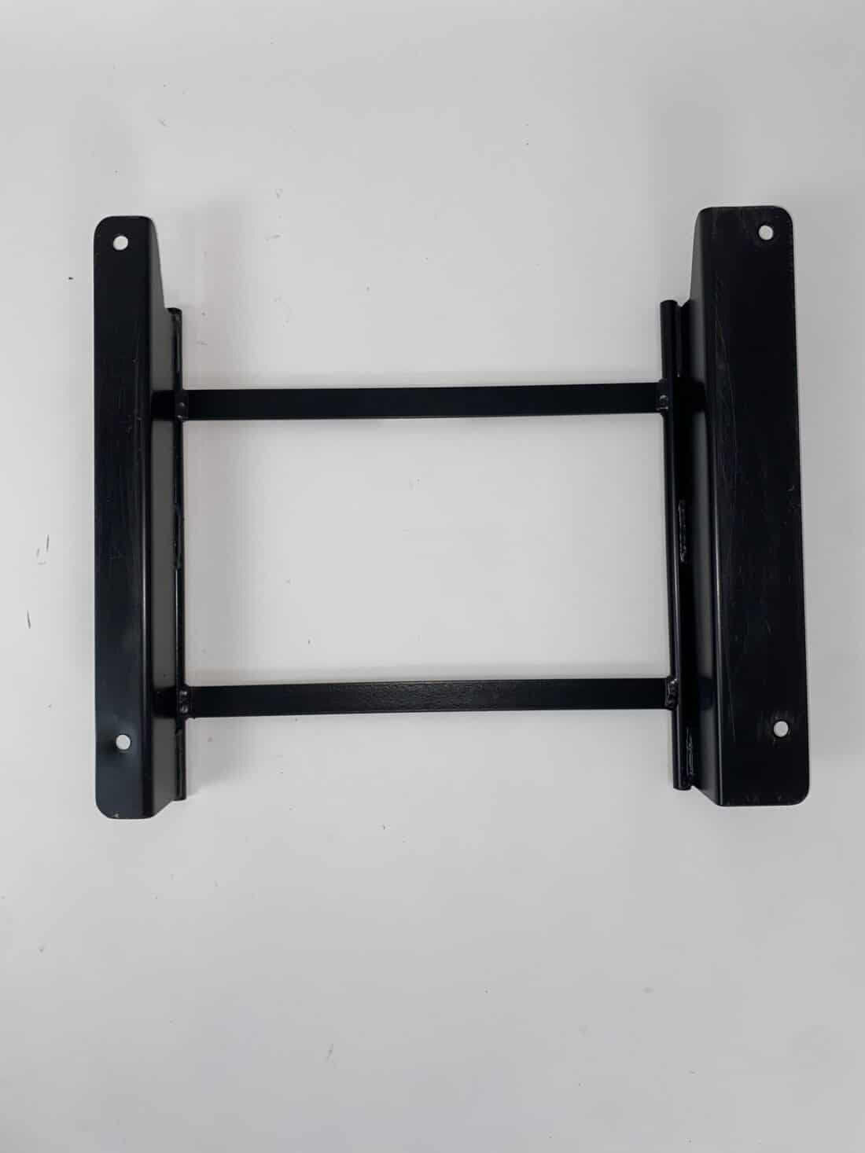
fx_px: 866
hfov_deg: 53.1
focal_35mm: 26
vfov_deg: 67.3
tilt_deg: -87.4
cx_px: 432
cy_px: 576
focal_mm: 4.25
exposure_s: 1/121
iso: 32
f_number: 1.8
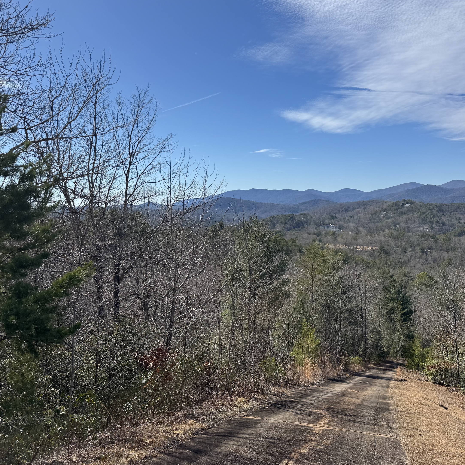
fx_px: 456
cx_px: 247
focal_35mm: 30
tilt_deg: -3.6
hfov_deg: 54.0
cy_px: 231
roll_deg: +0.6
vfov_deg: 54.0
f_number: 1.78
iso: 80
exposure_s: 1/6410
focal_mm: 6.76
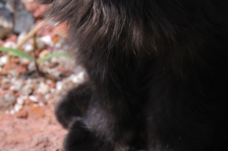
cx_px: 21
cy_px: -72
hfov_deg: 1.5
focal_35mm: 1379
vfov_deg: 1.0
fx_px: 8722
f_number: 5.6
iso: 400
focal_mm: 300
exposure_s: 1/640
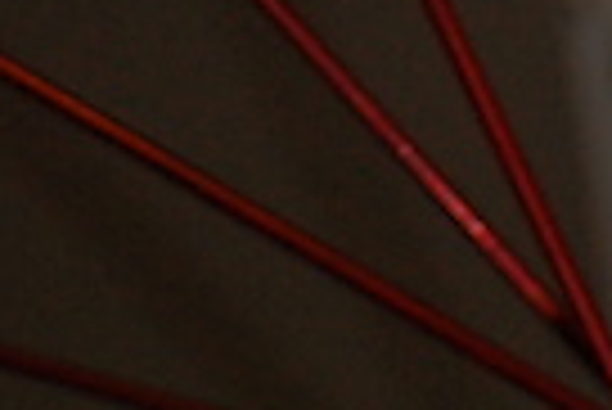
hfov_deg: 7.8
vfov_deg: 5.1
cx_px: 1426
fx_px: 4220
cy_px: 1503
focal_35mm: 248
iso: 400
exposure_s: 1/60
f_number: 3.8
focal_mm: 22
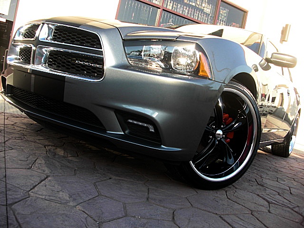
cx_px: 152
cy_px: 114
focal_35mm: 36
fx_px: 316
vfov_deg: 39.7
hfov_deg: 51.4
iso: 50
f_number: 2.8
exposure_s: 1/200
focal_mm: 6.3
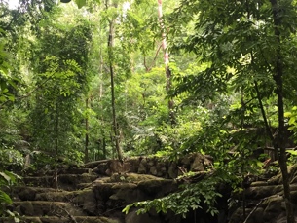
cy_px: 142
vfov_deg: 37.5
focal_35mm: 38
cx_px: 140
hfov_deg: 48.9
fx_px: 326
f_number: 2.2
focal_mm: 4.15
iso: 40
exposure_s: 1/30
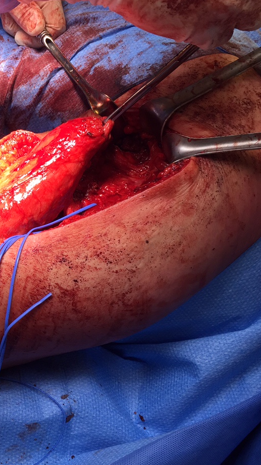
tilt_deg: -38.8
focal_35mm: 44
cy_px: 225
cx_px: -38
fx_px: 541
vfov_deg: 46.4
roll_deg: -14.5
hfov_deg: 24.9
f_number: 2.2
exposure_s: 1/120
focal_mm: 4.15
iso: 32
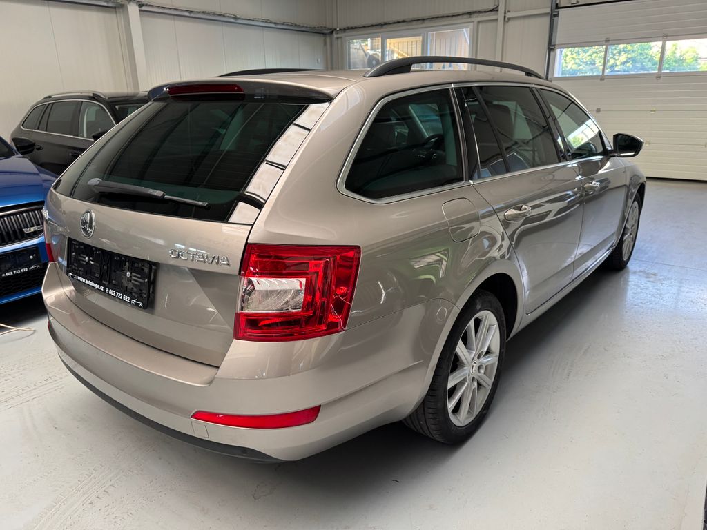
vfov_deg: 56.8
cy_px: 265
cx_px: 354
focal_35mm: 24
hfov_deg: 71.6
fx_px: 490
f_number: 1.78
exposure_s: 1/106
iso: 200
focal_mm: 6.76
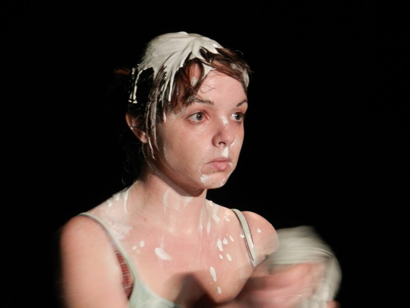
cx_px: 205
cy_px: 154
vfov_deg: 4.4
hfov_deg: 5.8
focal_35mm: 340
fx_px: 4027
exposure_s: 1/5
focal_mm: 60.5
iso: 400
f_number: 5.5
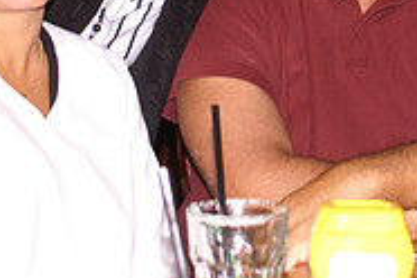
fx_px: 1517
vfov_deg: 10.2
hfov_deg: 15.6
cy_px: -117
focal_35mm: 131
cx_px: 244
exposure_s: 1/60
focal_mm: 28
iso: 400
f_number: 5
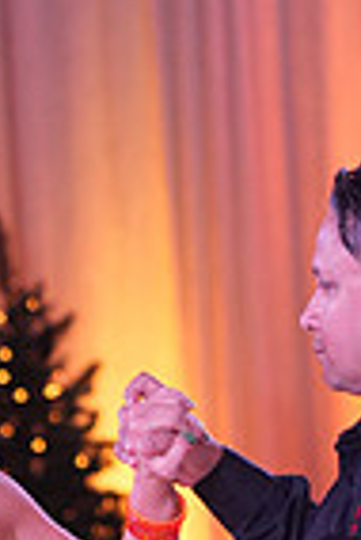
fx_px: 7607
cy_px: 1012
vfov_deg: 4.0
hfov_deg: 2.7
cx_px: 70
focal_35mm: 507
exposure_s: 1/200
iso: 1600
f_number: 4
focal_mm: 124
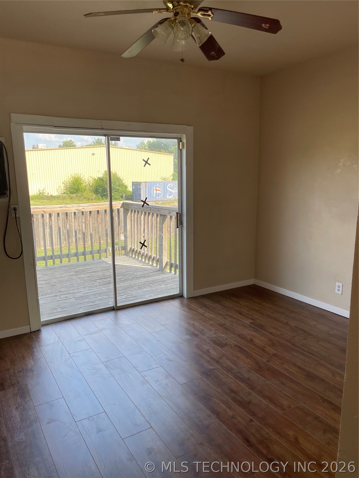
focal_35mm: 26
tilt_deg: -8.7
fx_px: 360
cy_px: 239
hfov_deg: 53.1
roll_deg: +1.6
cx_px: 180
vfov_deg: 67.3
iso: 32
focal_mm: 4.2
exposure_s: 1/430
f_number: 1.6
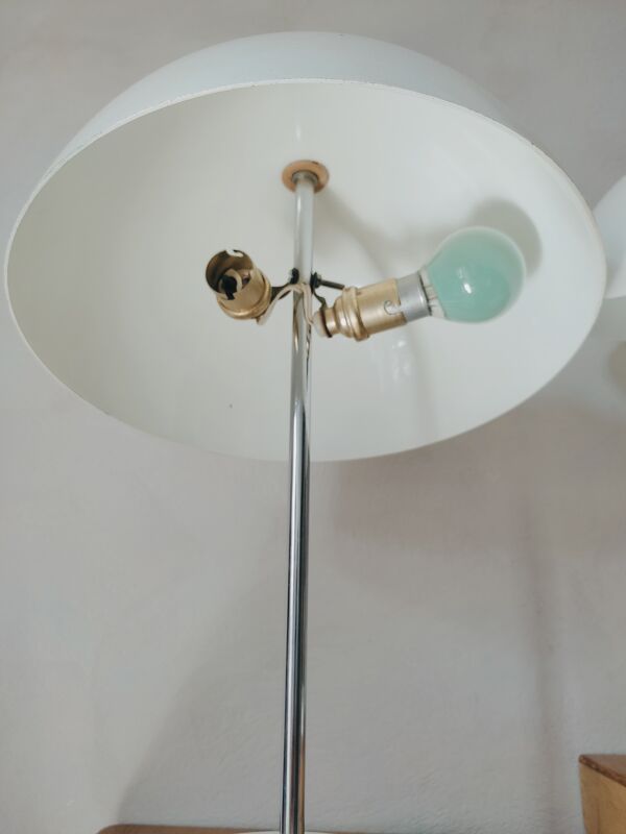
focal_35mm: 26
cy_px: 417
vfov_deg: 67.3
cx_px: 313
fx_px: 627
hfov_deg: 53.1
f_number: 1.79
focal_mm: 4.74
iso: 101
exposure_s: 1/33
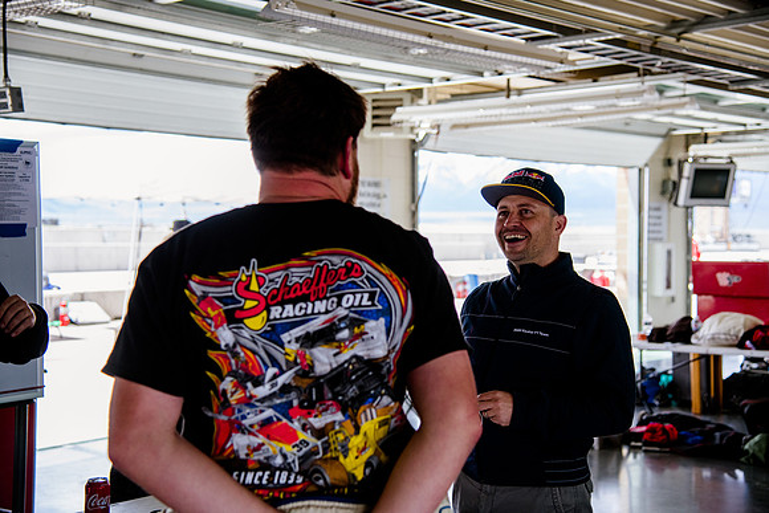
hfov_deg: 36.2
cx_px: 384
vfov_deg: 24.6
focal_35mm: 55
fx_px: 1175
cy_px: 256
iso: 640
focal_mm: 55
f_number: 4
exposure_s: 1/640
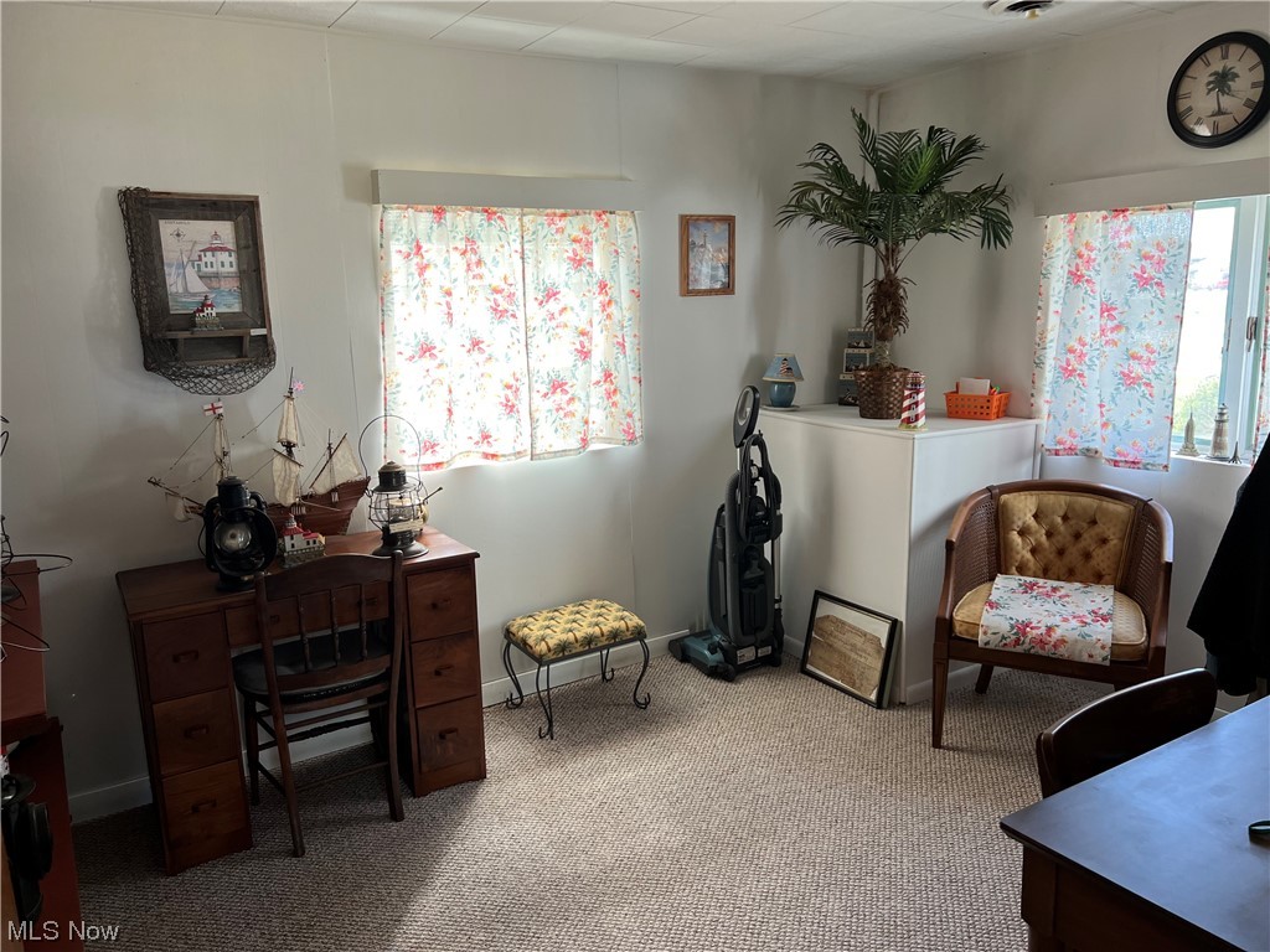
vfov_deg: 53.1
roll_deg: +1.8
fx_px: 954
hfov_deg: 67.3
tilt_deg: -9.9
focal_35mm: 26
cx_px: 635
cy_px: 476
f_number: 1.5
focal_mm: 5.7
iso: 100
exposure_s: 1/121
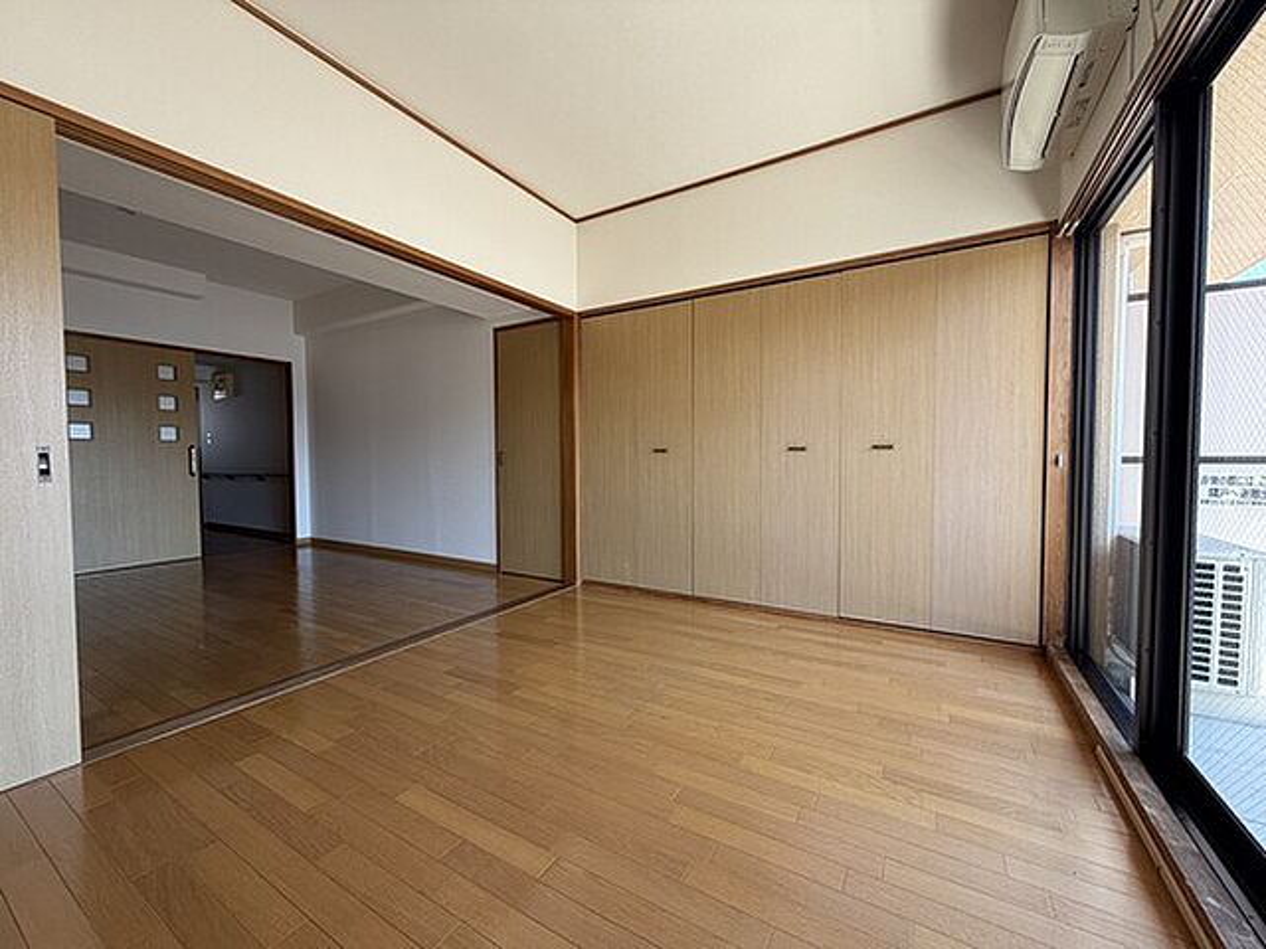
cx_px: 633
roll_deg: +0.3
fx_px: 512
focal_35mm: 14
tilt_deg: -3.2
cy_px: 474
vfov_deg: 85.7
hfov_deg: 102.1
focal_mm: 2.22
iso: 80
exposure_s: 1/121
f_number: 2.2
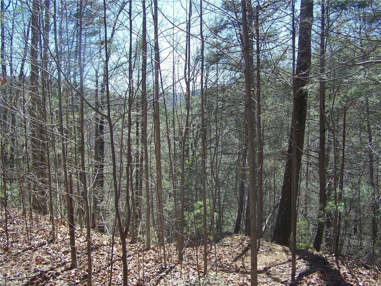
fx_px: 418
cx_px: 190
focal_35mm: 38
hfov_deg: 49.0
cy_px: 143
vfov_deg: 37.7
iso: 64
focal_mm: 6.3
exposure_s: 1/320
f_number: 2.8
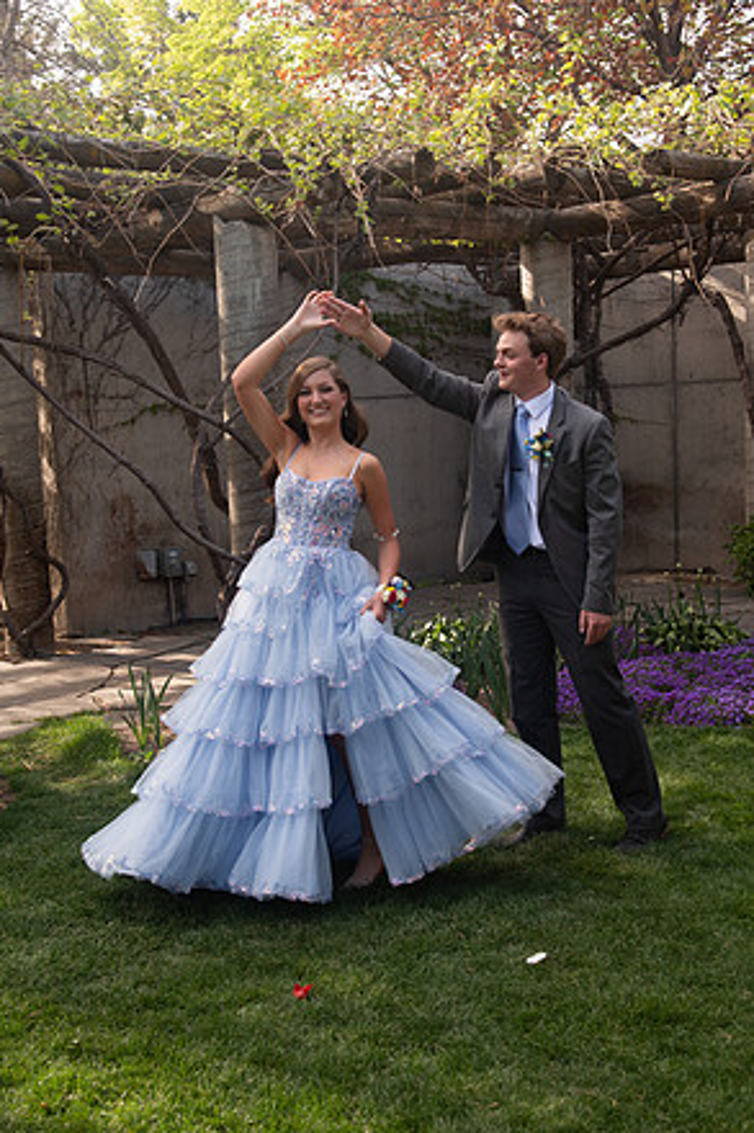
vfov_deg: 43.6
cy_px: 566
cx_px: 371
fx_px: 1415
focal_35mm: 45
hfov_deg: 29.8
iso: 250
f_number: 5.6
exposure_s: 1/125
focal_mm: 44
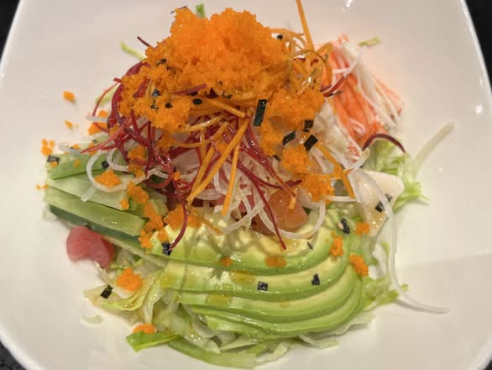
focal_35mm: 26
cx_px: 246
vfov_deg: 53.1
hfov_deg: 67.3
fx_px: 370
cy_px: 185
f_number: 1.6
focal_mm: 5.1
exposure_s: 1/60
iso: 64
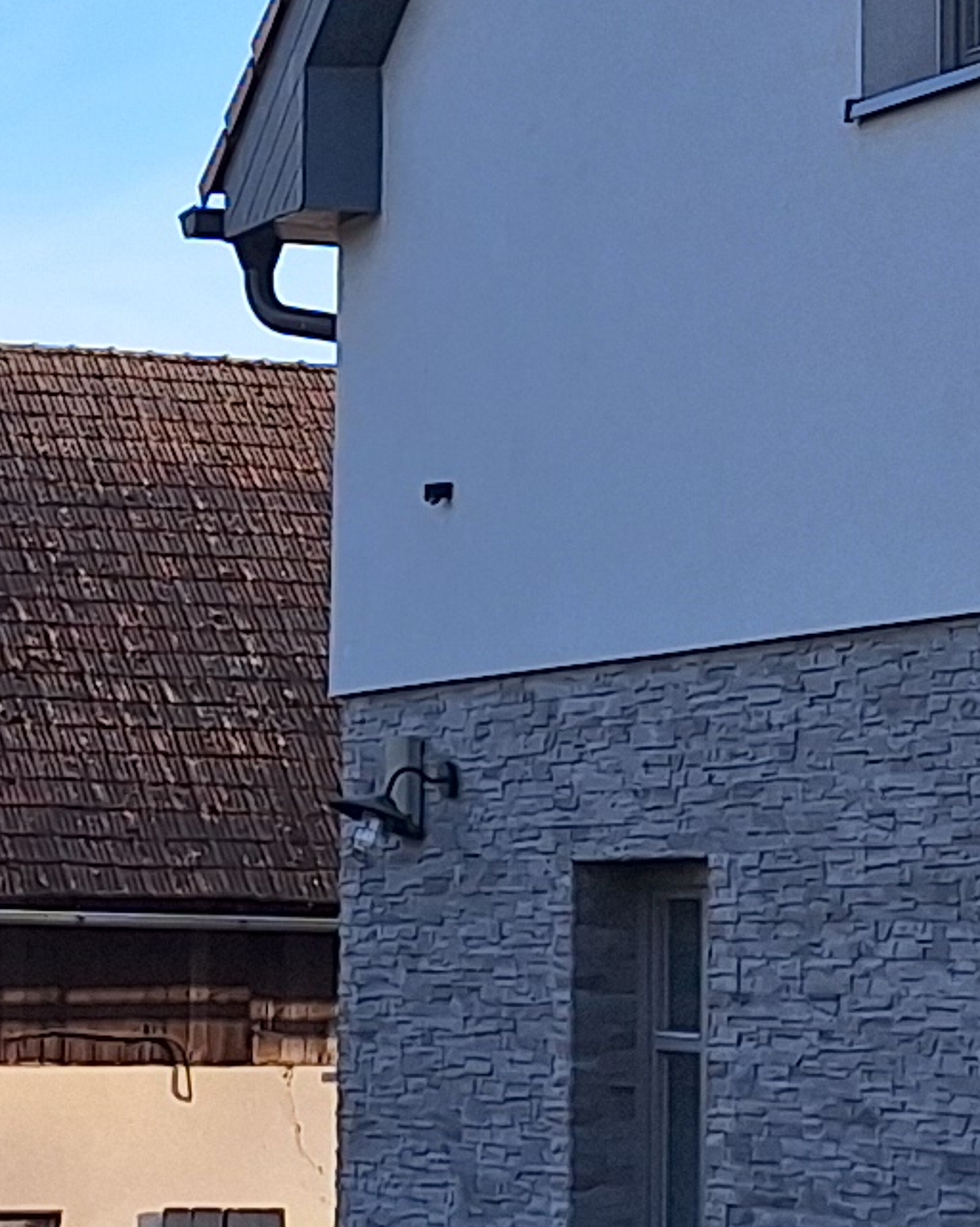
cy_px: 421
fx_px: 5189
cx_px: 354
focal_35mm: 143
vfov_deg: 13.5
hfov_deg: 10.8
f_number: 1.8
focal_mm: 5.54
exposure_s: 1/1247
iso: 40
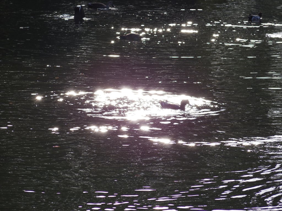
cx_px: 141
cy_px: 106
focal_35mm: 251
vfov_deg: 5.9
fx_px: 2045
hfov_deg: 7.9
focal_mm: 45
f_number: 2.8
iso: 125
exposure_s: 1/1000
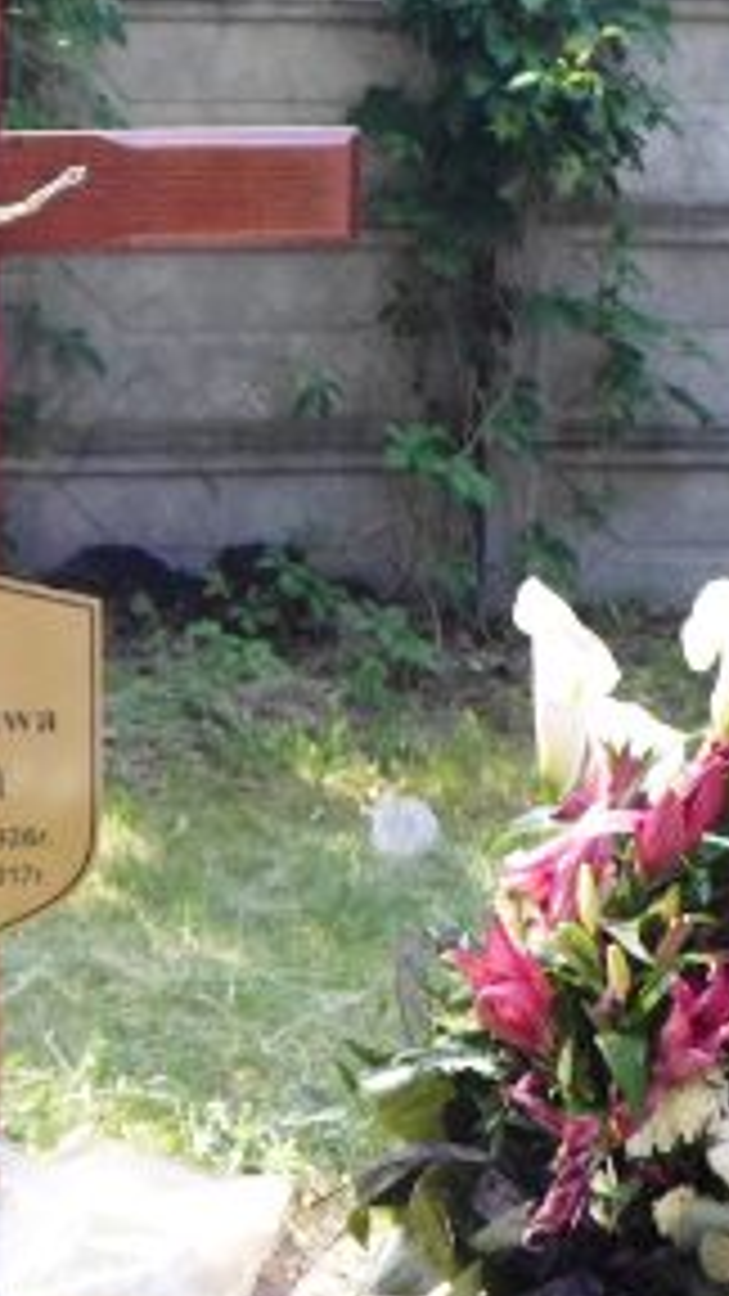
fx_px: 3574
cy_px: 562
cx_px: -50
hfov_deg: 11.5
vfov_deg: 20.5
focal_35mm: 104
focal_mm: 7.8
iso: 80
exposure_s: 1/90
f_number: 3.2
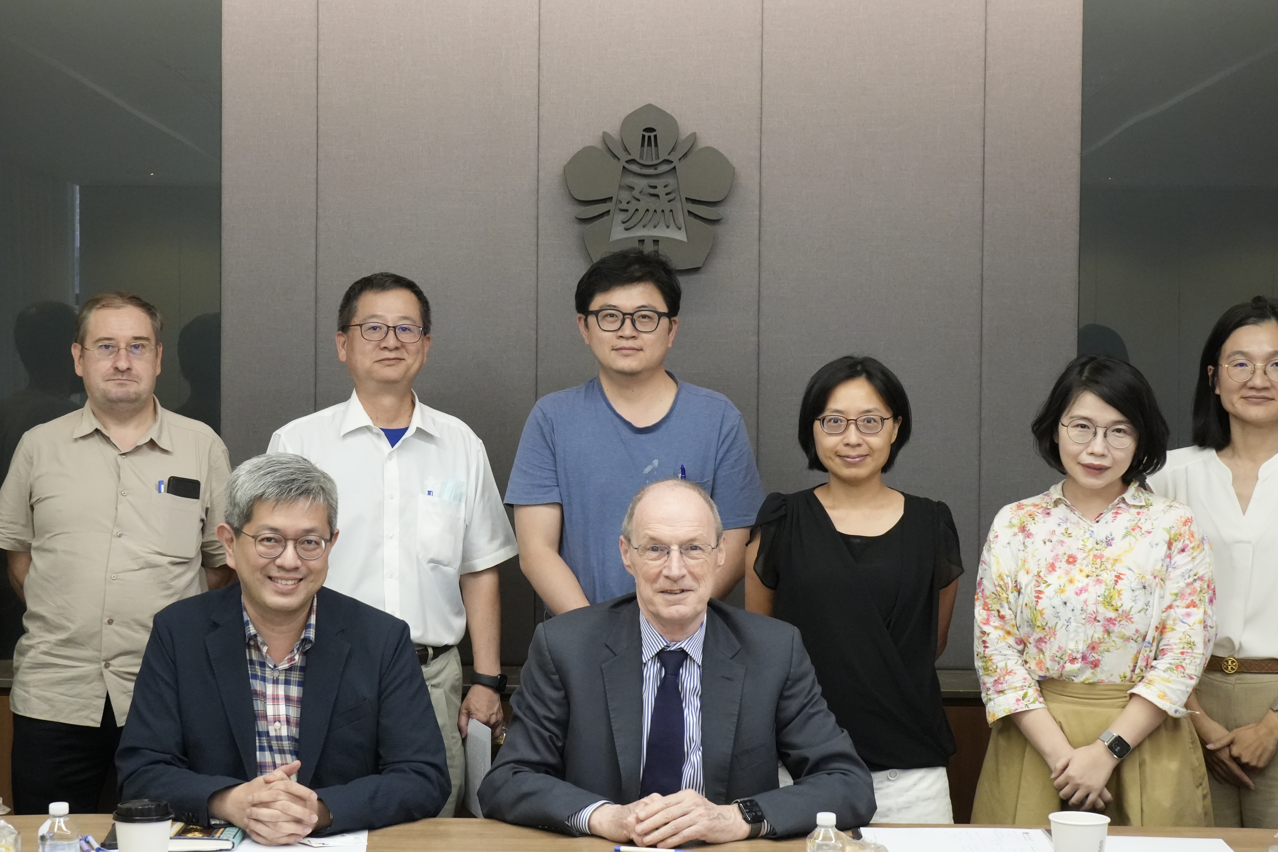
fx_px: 1988
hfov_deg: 35.6
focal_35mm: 56
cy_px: 464
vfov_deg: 24.2
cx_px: 568
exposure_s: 1/125
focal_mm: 40
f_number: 9
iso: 6400
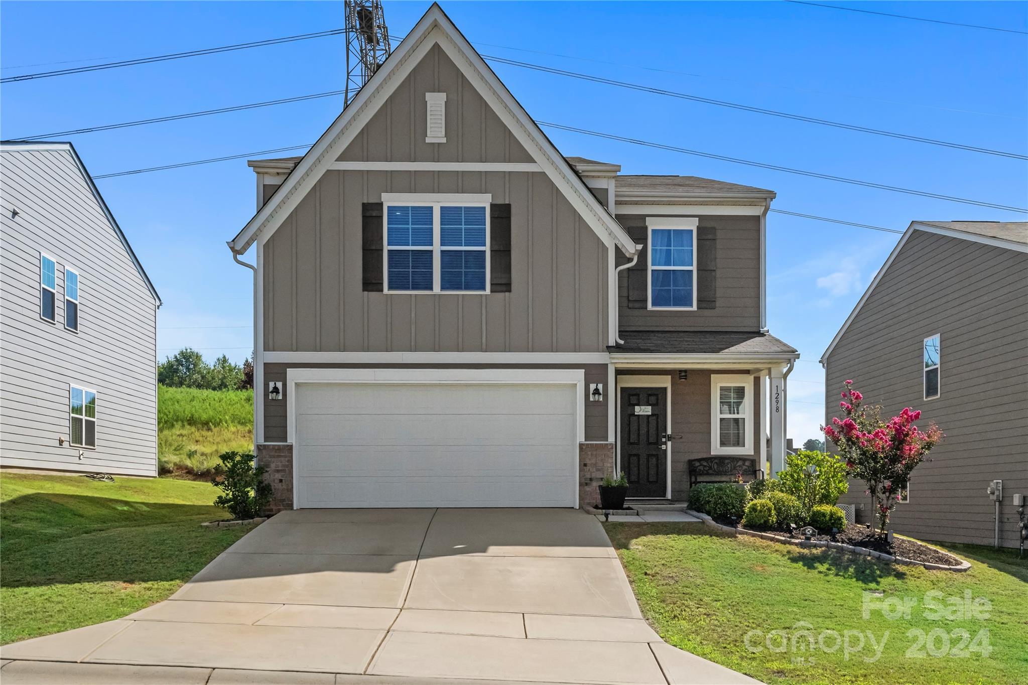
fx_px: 999
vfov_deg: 37.8
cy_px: 342
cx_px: 514
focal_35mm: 35
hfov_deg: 54.4
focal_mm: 35
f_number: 8
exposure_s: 1/8000
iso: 3200
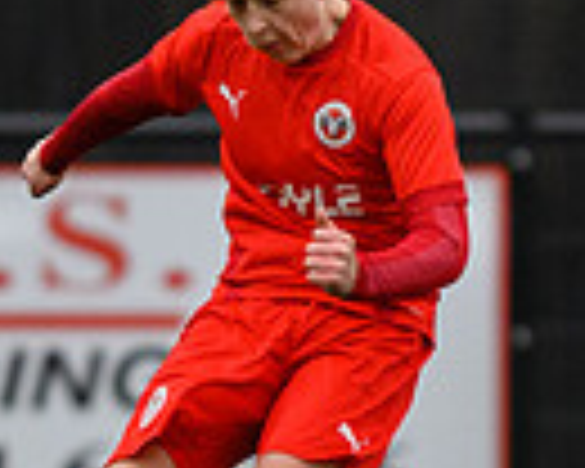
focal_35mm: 2749
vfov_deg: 0.6
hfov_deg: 0.7
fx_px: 47595
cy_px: 704
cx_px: 441
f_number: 2.8
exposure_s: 1/2000
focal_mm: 400
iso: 2500
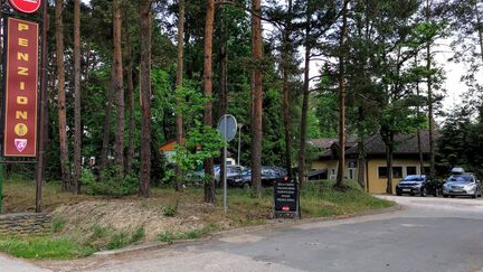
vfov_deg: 31.2
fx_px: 487
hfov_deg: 52.8
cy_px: 138
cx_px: 234
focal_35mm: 38
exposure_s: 1/199
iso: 50
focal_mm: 5.3
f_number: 1.8
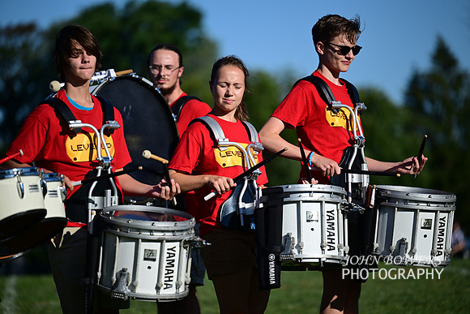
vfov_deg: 6.9
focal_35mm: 200
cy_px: 157
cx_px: 235
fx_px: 2612
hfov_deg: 10.3
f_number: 2.8
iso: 80
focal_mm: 200
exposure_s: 1/2000
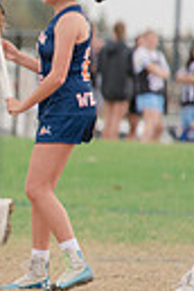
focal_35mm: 901
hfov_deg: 1.5
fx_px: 7283
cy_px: 130
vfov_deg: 2.3
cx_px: -397
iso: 250
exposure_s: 1/1250
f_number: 3
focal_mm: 200
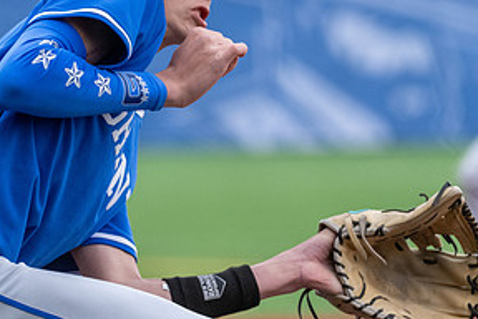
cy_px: 255
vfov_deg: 2.4
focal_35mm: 563
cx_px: 199
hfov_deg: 3.7
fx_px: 7475
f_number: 5.6
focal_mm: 280
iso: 4000
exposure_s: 1/1000
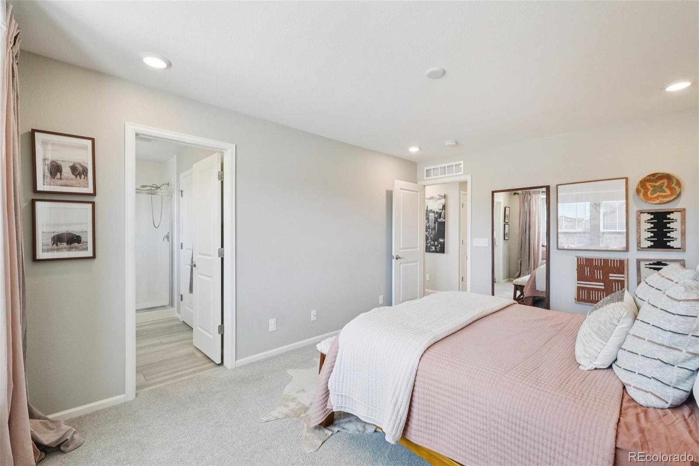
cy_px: 233
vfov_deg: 77.3
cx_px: 350
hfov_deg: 100.4
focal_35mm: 15
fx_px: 291
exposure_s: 1/20
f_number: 8
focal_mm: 10
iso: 800
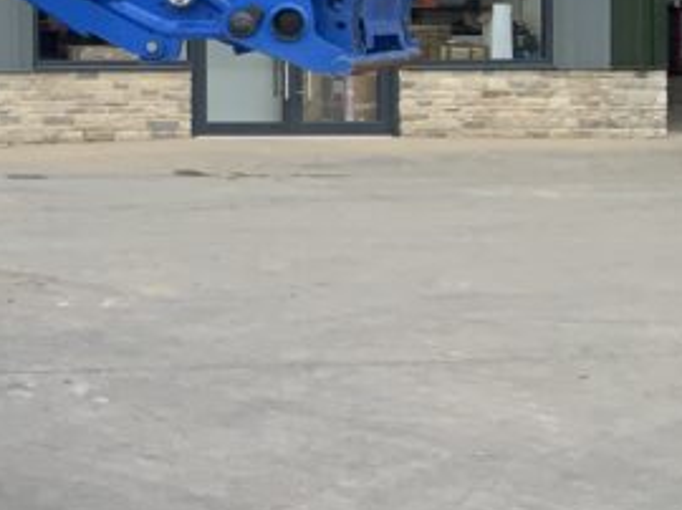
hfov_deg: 16.0
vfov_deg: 13.2
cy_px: -40
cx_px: -417
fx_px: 2165
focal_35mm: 110
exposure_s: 1/1626
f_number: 1.8
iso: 16
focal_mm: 3
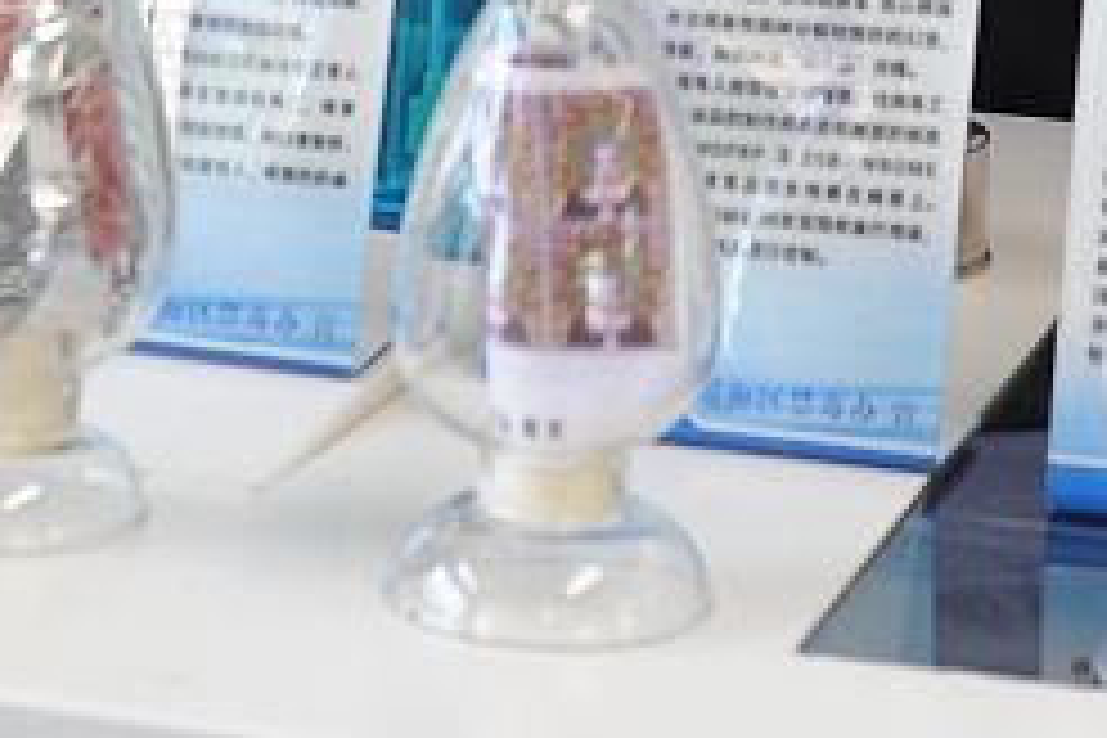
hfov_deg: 17.3
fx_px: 3597
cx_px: 963
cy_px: -774
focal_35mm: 117
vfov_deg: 10.7
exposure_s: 1/100
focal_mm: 24
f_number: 5
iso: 800
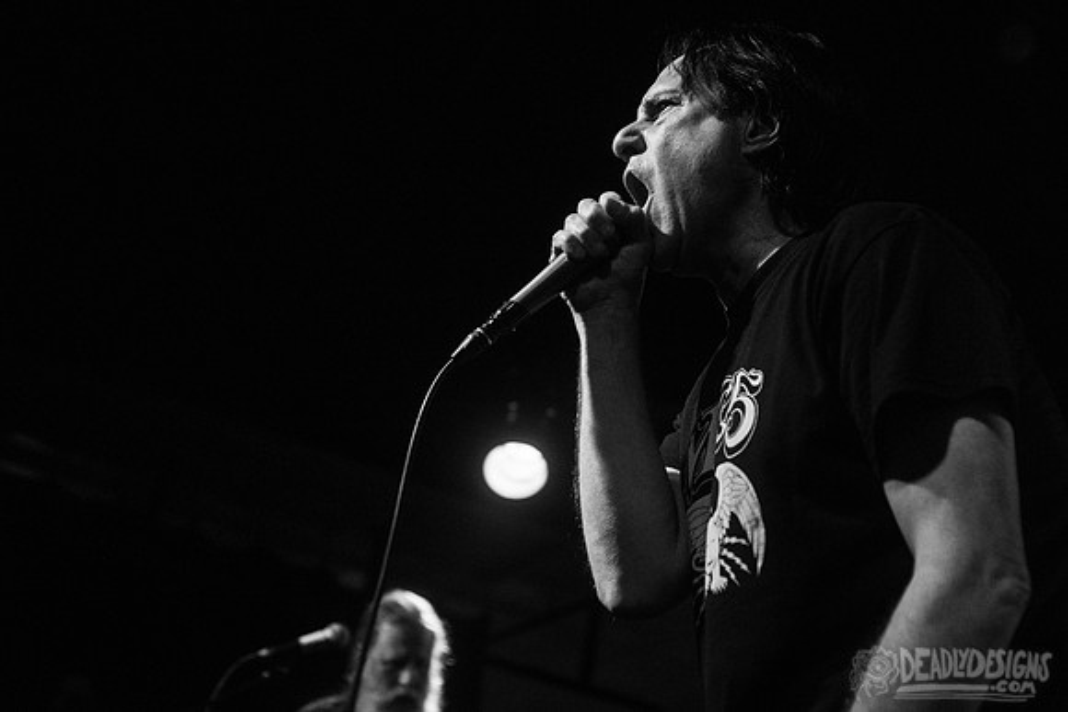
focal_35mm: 54
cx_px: 599
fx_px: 1600
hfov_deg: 36.9
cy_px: 312
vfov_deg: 25.1
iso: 3200
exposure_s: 1/100
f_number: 3.2
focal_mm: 48
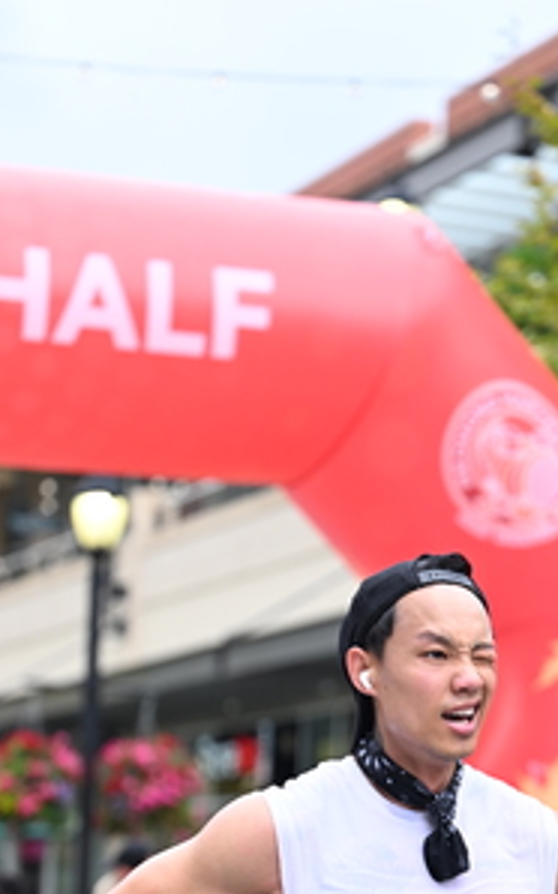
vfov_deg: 14.1
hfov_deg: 8.9
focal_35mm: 147
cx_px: 394
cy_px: 747
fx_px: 3580
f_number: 2.8
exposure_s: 1/1600
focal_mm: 78
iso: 640
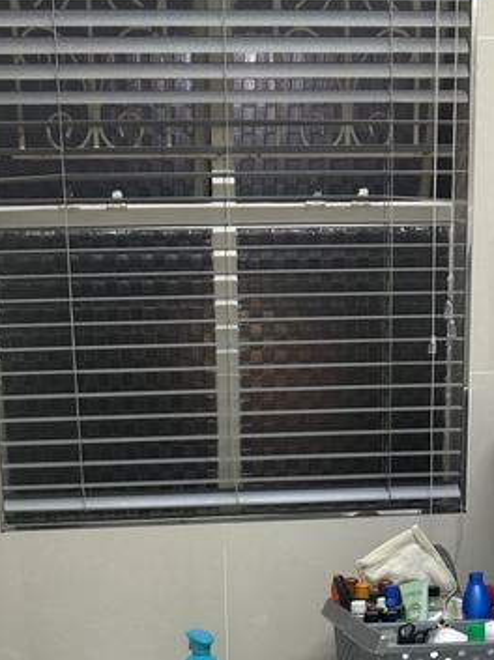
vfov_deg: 29.6
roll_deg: +1.9
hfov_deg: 24.7
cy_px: 720
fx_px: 1125
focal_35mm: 59
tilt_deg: -12.7
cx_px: 196
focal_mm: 5.7
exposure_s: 1/100
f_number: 1.5
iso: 100
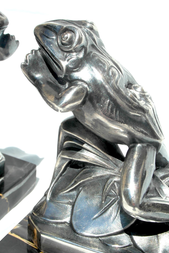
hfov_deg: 17.7
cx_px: 91
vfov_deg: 26.3
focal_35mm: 77
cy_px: 128
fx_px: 542
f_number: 6
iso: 80
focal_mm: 11.9
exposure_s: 1/500
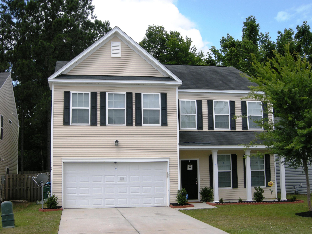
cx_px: 156
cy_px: 117
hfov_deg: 40.4
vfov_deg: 30.9
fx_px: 424
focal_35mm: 47
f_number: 5.4
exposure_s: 1/220
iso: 64
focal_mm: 10.1
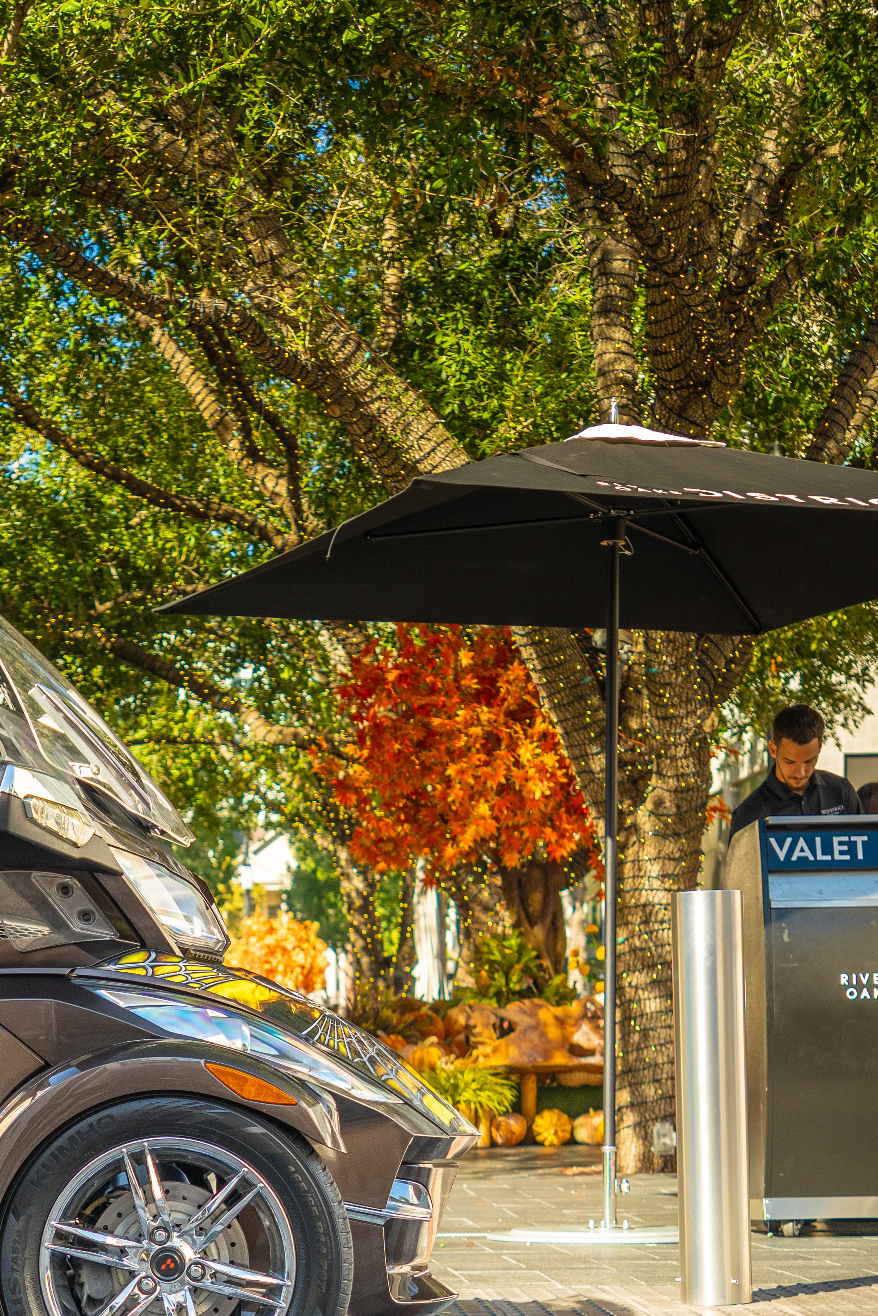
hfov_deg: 16.1
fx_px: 3071
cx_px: 161
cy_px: 1196
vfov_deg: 23.5
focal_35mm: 84
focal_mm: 29
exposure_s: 1/320
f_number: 2.8
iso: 100
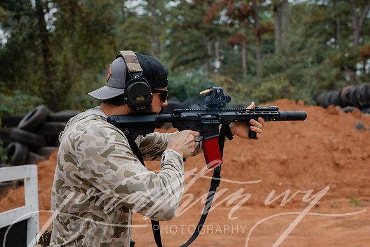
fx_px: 514
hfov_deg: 39.6
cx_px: 185
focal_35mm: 50
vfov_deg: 27.0
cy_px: 124
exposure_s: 1/400
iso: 320
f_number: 4
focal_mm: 50
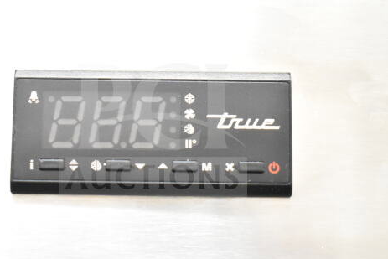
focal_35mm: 79
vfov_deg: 17.3
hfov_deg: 25.6
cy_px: 130
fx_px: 852
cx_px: 153
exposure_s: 1/60
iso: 10000
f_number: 5
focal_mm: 40
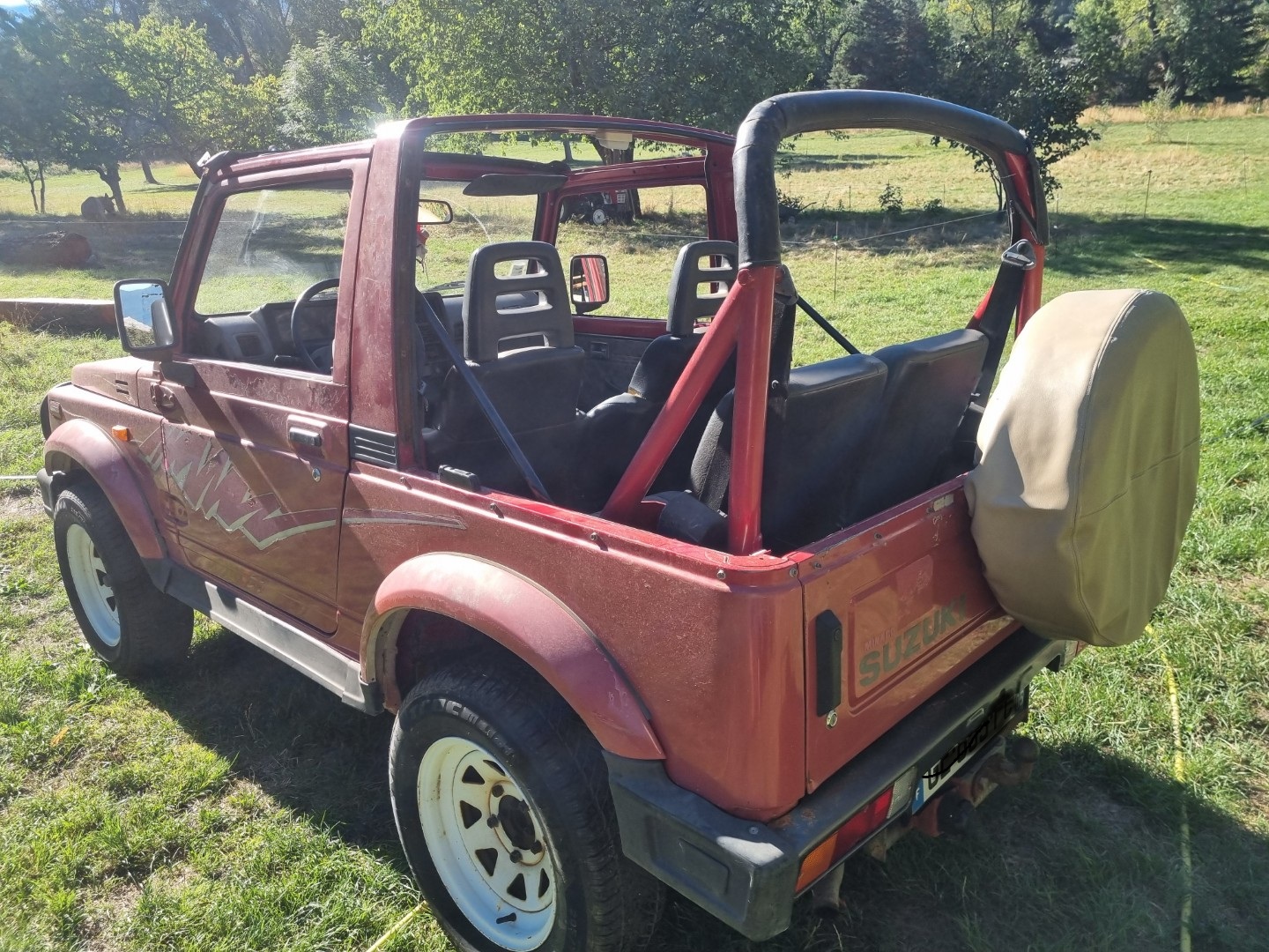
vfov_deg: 53.1
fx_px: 953
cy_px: 476
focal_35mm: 26
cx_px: 634
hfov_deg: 67.3
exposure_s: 1/956
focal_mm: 5.4
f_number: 1.8
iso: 50
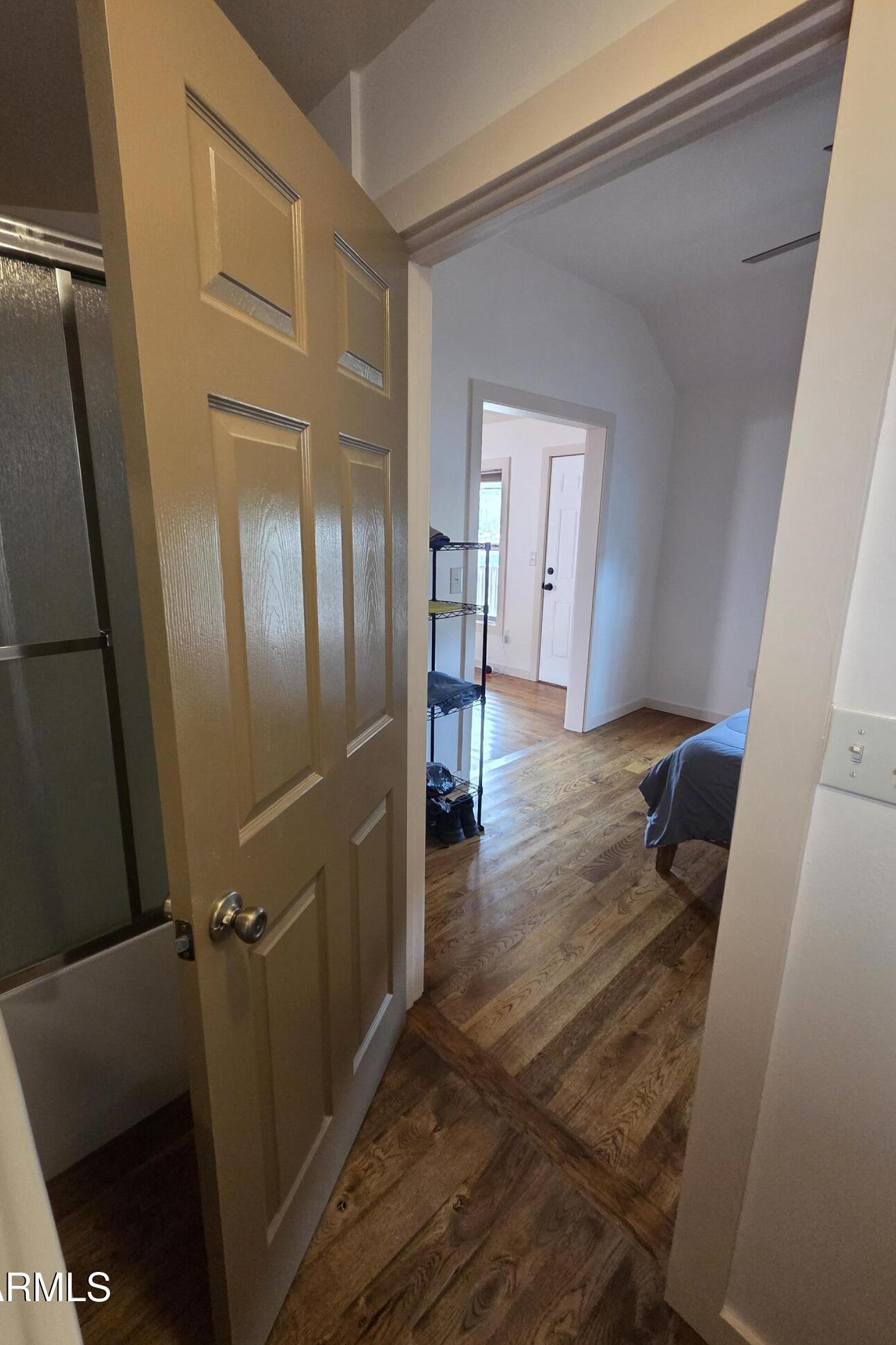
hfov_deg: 80.9
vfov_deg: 104.2
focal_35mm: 14
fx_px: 523
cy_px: 655
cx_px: 399
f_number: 2.2
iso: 640
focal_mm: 2.2
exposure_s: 1/60
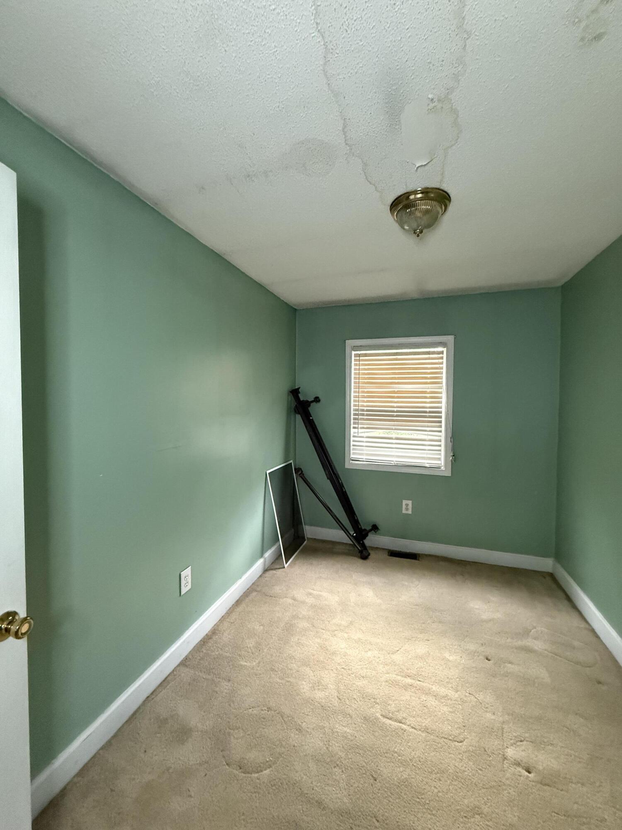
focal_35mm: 14
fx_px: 335
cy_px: 415
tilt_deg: -2.8
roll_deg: -0.7
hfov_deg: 85.7
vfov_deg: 102.1
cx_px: 311
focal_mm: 2.22
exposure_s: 1/60
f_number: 2.2
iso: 800
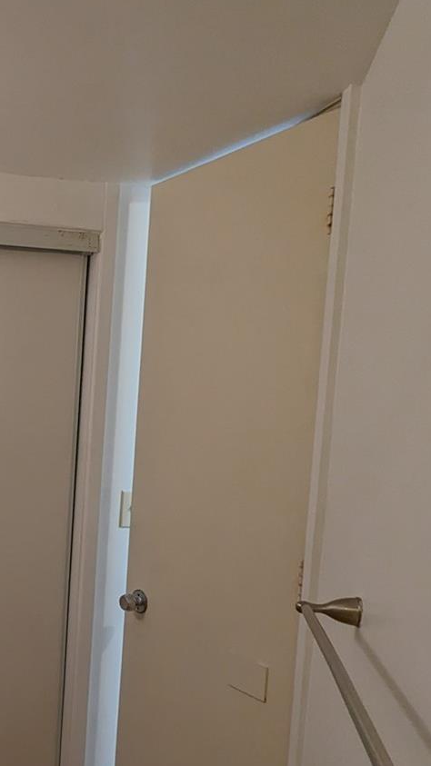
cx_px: -76
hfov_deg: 30.6
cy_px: 451
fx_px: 671
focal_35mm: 33
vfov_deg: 59.1
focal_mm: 2.35
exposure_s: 1/120
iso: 103
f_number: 2.2
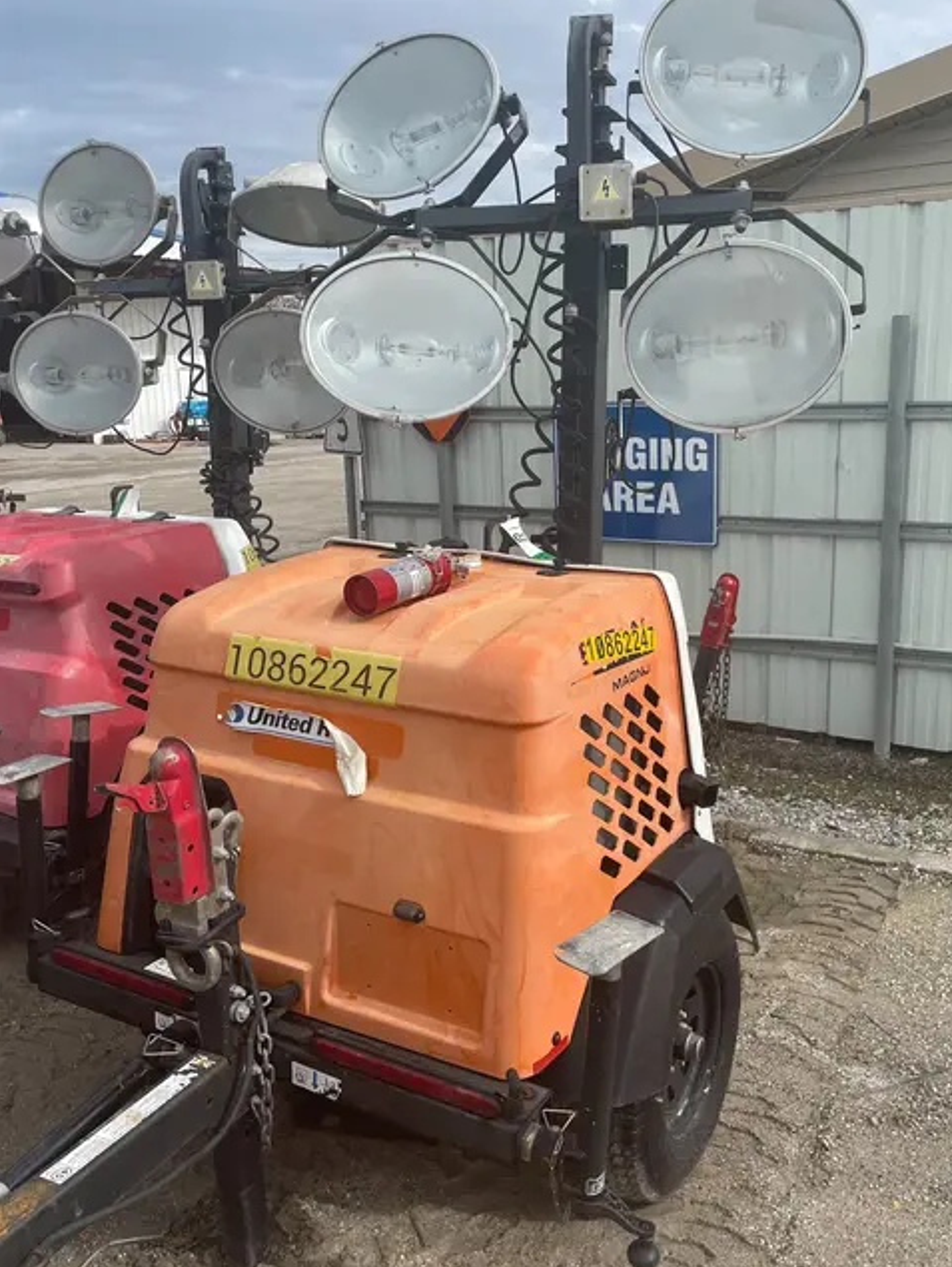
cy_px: 635
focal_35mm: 30
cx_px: 547
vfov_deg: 59.9
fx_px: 1099
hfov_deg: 46.7
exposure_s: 1/4464
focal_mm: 4.2
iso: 50
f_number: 1.6
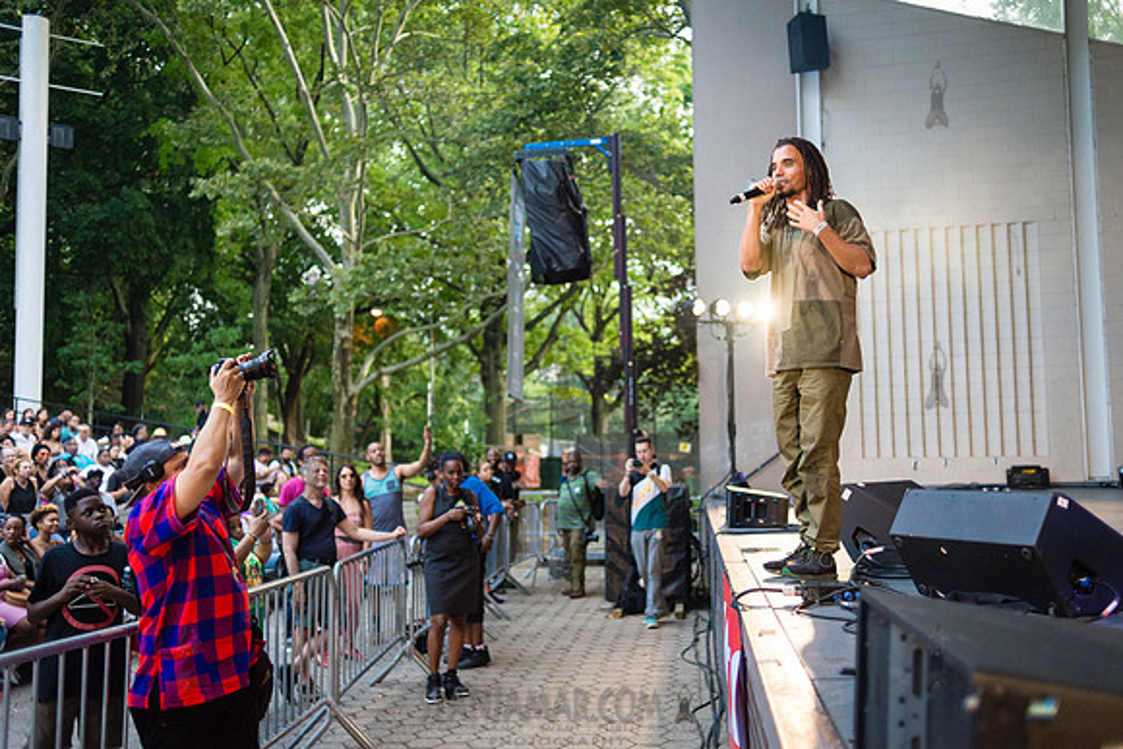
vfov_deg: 37.9
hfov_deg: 54.4
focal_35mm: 35
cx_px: 562
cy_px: 374
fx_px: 1092
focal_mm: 35
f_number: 2
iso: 2000
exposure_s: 1/1600
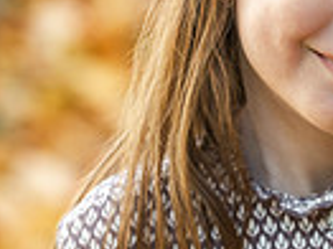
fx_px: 3335
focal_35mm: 347
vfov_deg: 4.3
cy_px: 152
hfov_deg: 5.7
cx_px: 356
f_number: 4
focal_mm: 105
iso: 500
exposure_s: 1/100
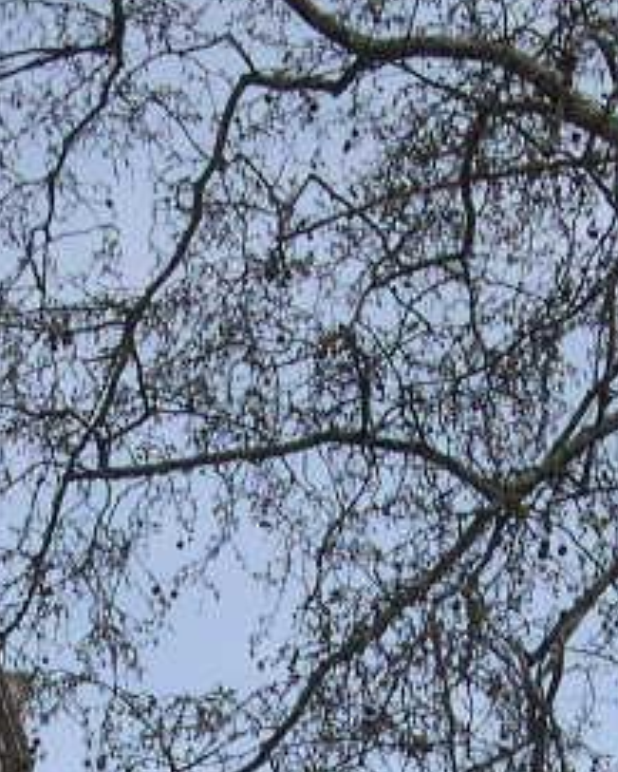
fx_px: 3199
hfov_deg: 11.0
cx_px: 154
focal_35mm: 140
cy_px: 1051
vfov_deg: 13.2
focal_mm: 8
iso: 100
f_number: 7.6
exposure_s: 1/160
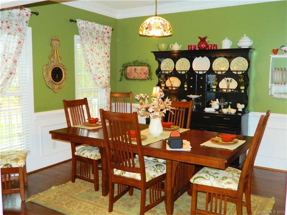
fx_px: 290
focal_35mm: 35
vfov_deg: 40.7
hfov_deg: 52.6
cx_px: 144
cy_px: 108
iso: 360
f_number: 3.3
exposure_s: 1/30
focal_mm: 6.2
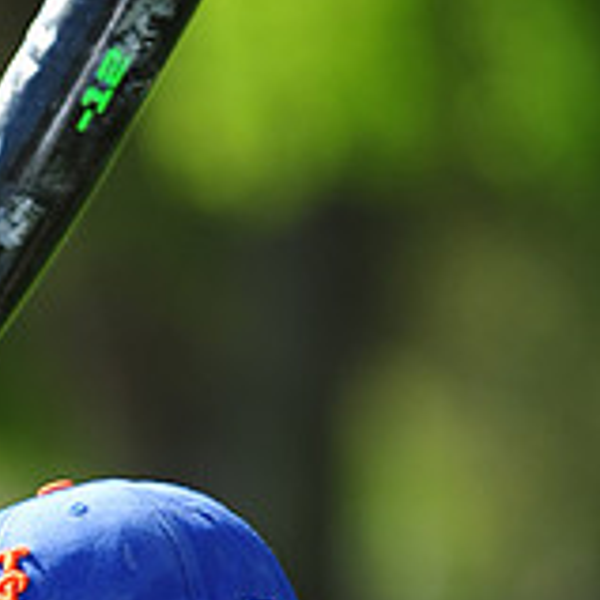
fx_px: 12158
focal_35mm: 620
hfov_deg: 2.8
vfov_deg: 2.8
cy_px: 743
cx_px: 125
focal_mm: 200
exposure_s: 1/800
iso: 200
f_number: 4.5
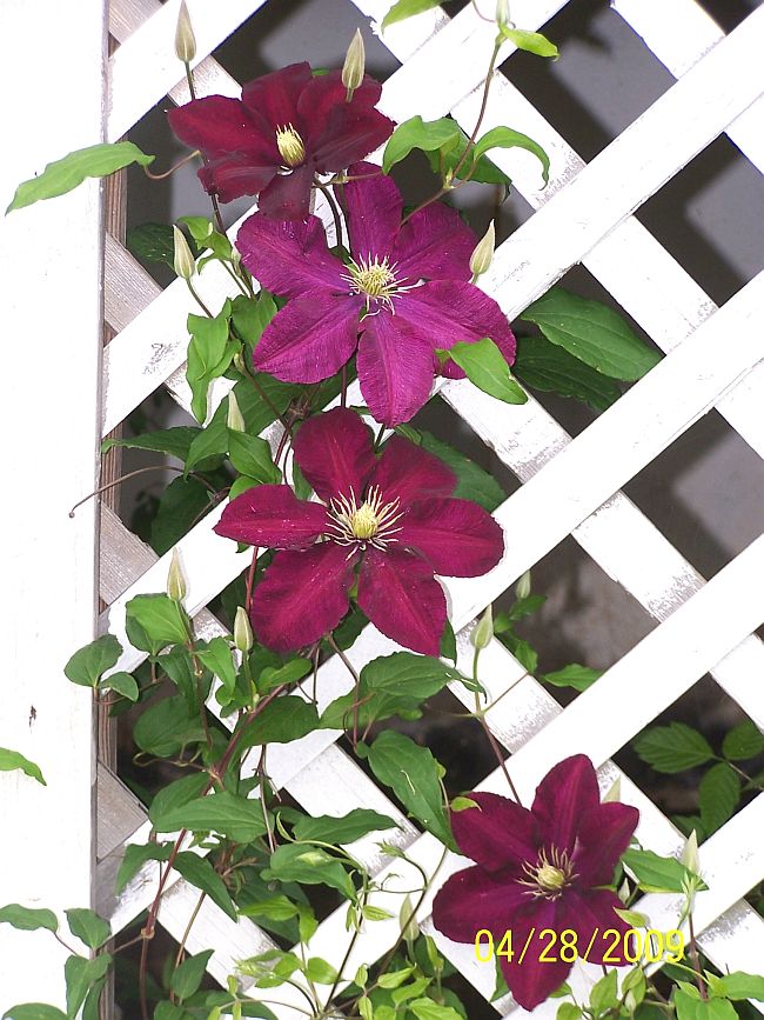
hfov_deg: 10.7
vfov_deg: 14.2
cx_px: 382
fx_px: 4091
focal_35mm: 139
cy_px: 510
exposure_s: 1/90
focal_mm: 23.1
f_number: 3.2
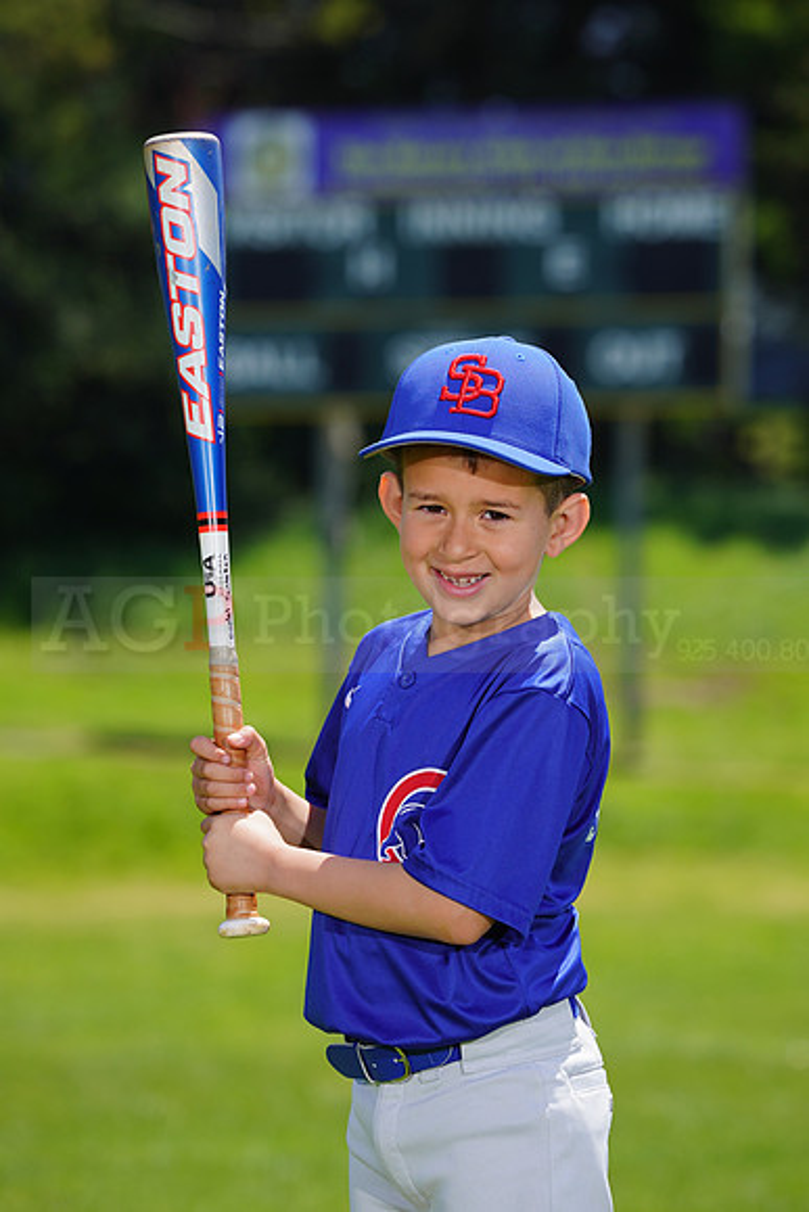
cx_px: 404
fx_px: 8624
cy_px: 606
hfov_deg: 5.4
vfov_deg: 8.0
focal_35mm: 256
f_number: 8
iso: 100
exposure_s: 1/250
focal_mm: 256
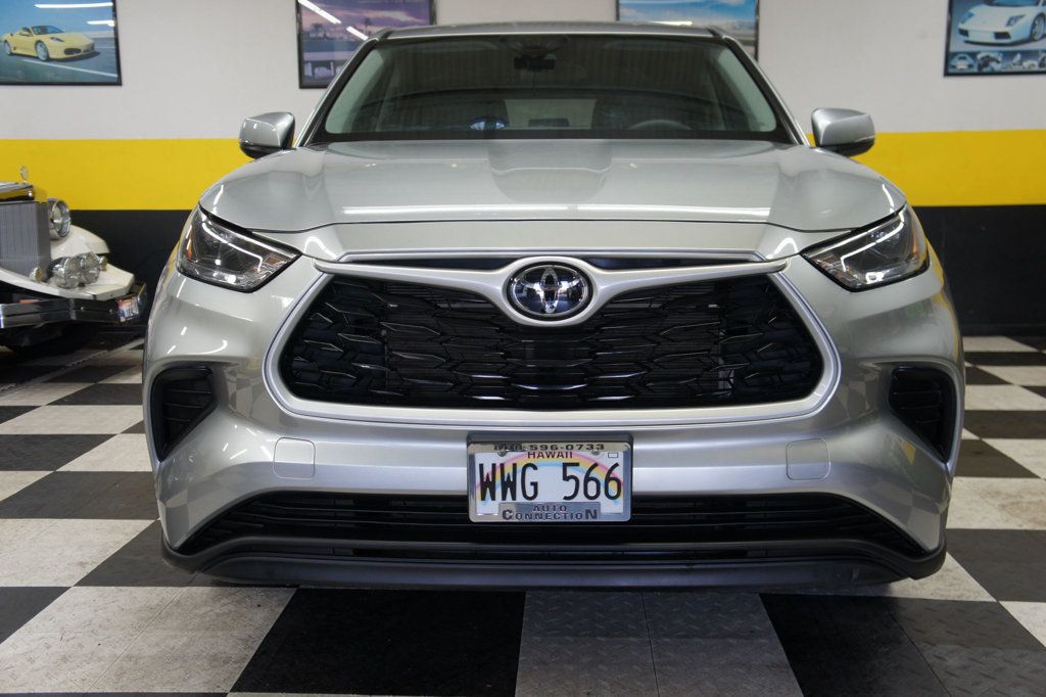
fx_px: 1089
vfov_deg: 35.5
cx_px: 523
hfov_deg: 51.3
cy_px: 348
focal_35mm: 38
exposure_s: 1/40
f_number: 4
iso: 250
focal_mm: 25
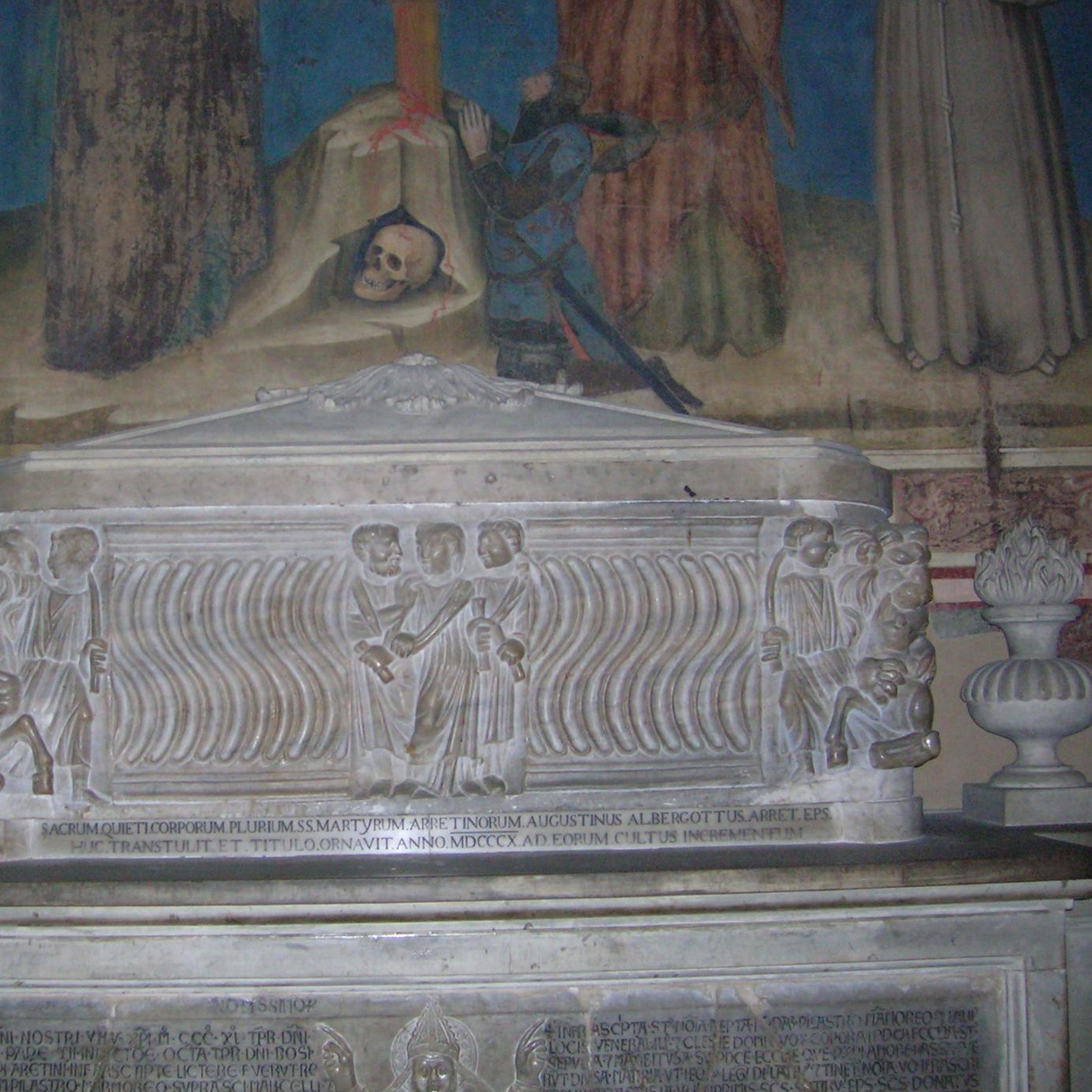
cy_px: 544
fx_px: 1535
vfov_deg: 39.2
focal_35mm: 43
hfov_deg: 38.6
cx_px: 341
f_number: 2.9
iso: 200
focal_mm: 5.8
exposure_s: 1/60.1
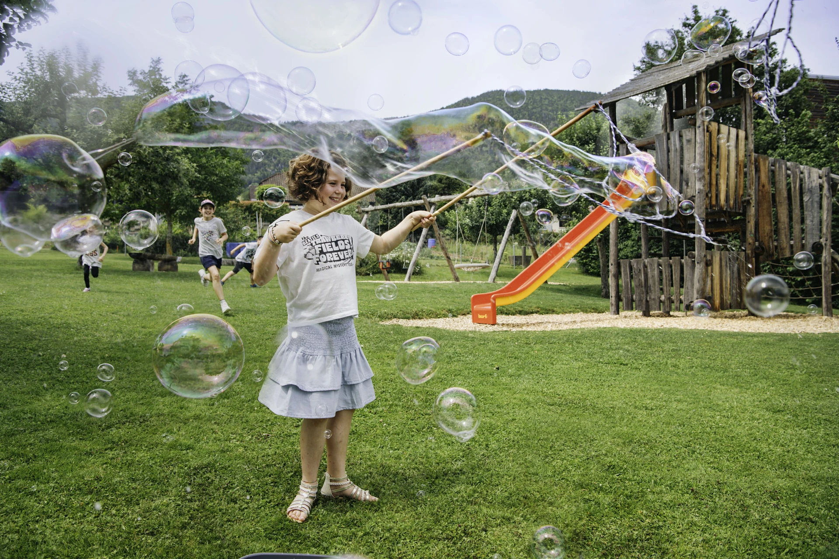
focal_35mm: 29
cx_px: 420
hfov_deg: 63.7
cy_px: 280
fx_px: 676
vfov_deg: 45.0
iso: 80
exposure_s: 1/320
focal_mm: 29
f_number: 5.6
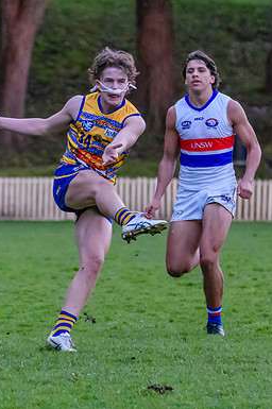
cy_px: 236
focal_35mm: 611
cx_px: 157
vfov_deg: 3.4
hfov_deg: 2.2
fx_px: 6937
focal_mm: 220
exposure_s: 1/1600
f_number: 5.3
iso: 10000
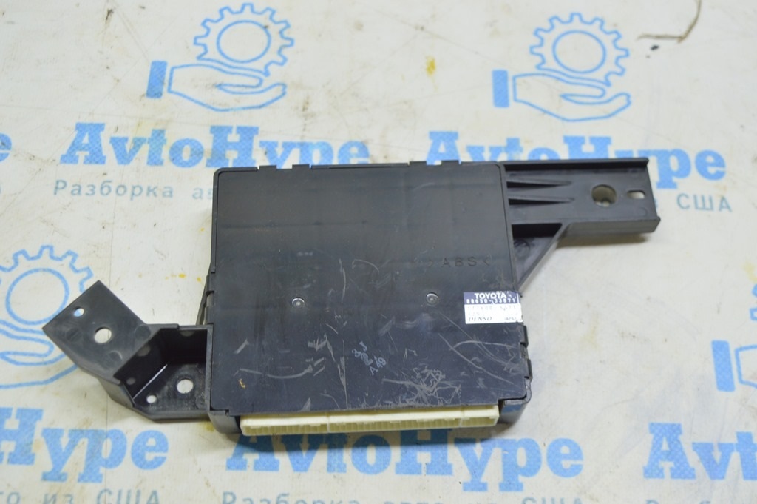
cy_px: 252
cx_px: 378
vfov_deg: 28.9
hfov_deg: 42.4
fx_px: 977
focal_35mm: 46
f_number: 5.6
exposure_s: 1/20
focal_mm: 31
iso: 400
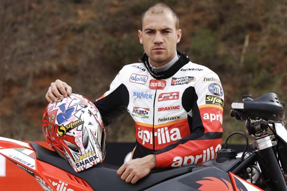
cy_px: 96
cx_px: 144
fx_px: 1255
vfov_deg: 8.7
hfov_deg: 13.1
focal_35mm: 158
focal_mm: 105
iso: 100
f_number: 4.5
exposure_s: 1/200
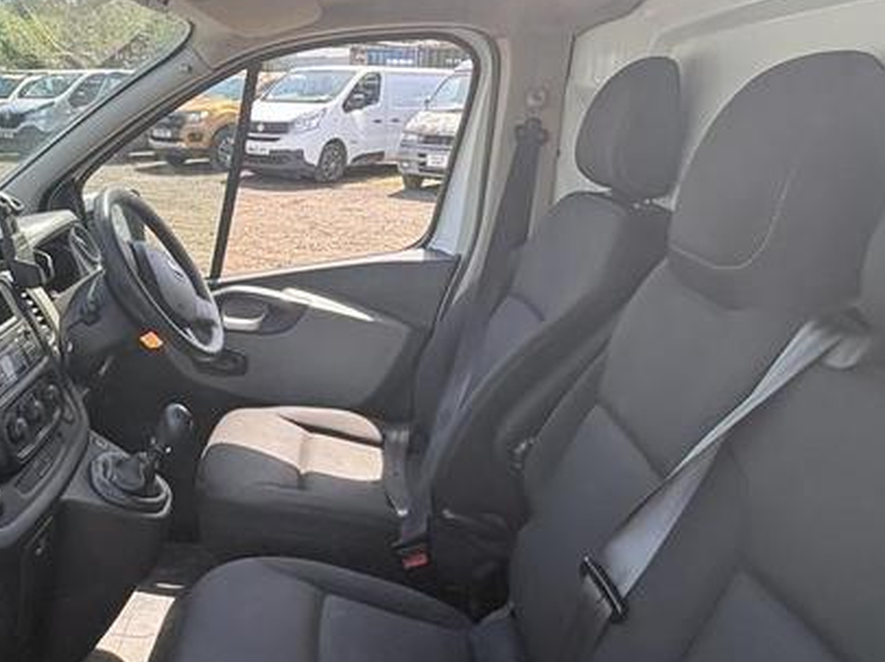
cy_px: 356
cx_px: 262
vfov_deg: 45.3
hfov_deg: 56.5
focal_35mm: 31
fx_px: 792
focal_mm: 2.22
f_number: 2.2
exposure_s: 1/222
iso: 64
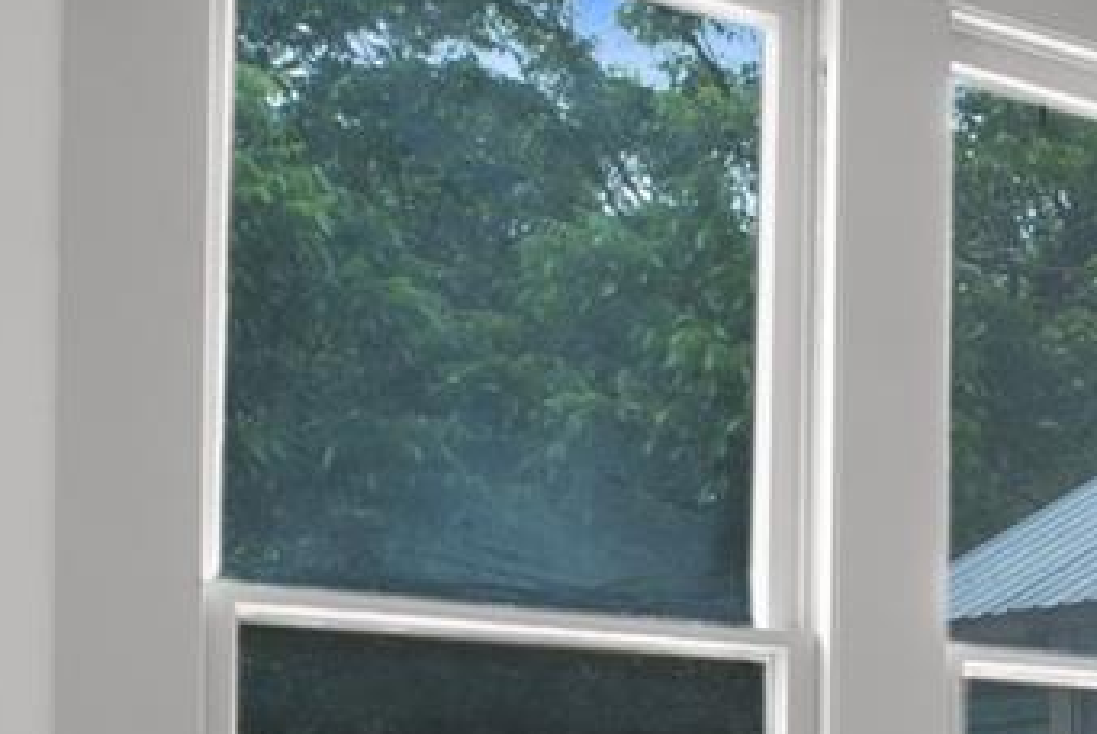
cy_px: 868
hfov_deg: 19.6
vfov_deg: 15.7
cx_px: 1830
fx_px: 2562
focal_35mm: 84
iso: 200
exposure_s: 1/2
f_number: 8
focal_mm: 14
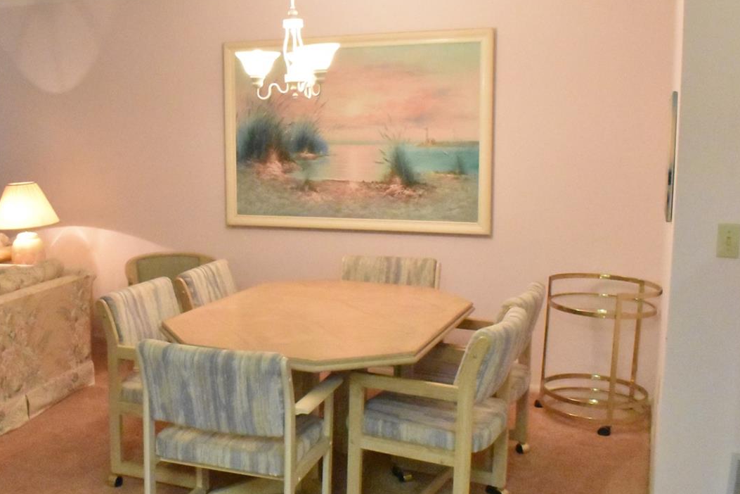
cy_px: 256
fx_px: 843
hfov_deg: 46.6
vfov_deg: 32.6
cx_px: 240
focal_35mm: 41
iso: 16000
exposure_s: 1/30
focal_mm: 18
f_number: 13
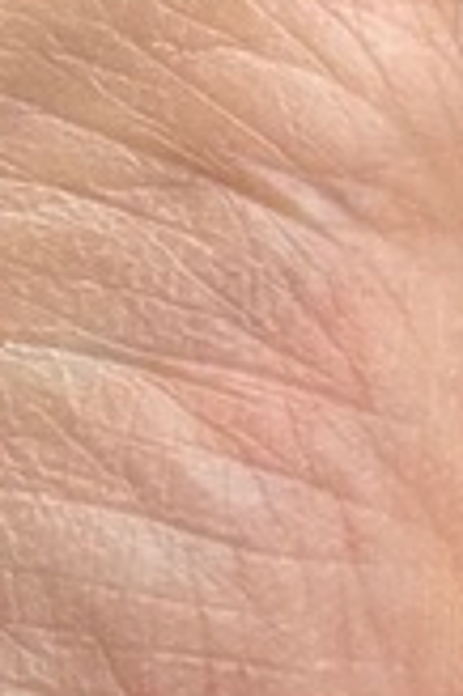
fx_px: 7539
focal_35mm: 390
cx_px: 144
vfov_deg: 5.3
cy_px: 480
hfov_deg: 3.5
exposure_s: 1/587
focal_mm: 6.86
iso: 64
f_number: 1.78
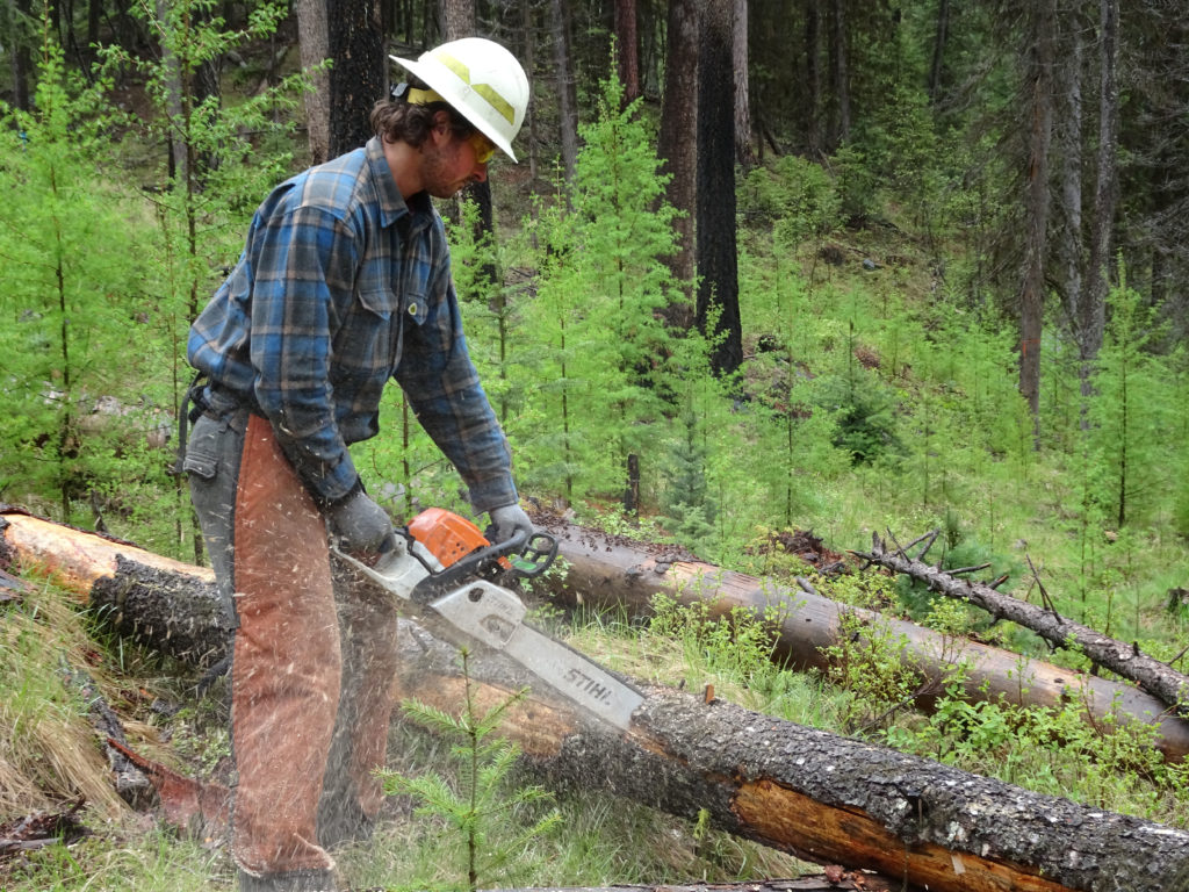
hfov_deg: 31.2
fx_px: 2130
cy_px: 446
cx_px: 594
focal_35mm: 62
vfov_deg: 23.7
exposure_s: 1/80
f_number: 4.5
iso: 160
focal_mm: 10.59
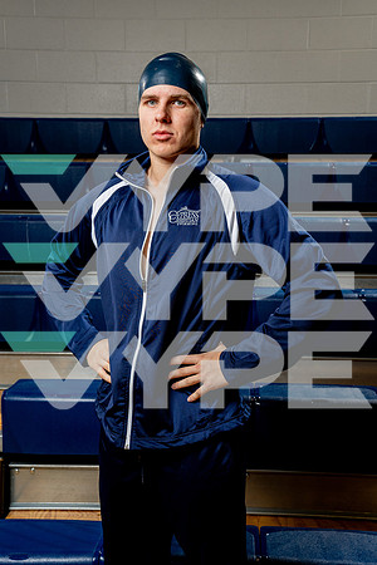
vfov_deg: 38.9
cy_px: 282
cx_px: 188
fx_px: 801
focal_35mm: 51
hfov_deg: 26.5
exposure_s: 1/250
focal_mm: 51
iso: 320
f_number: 8
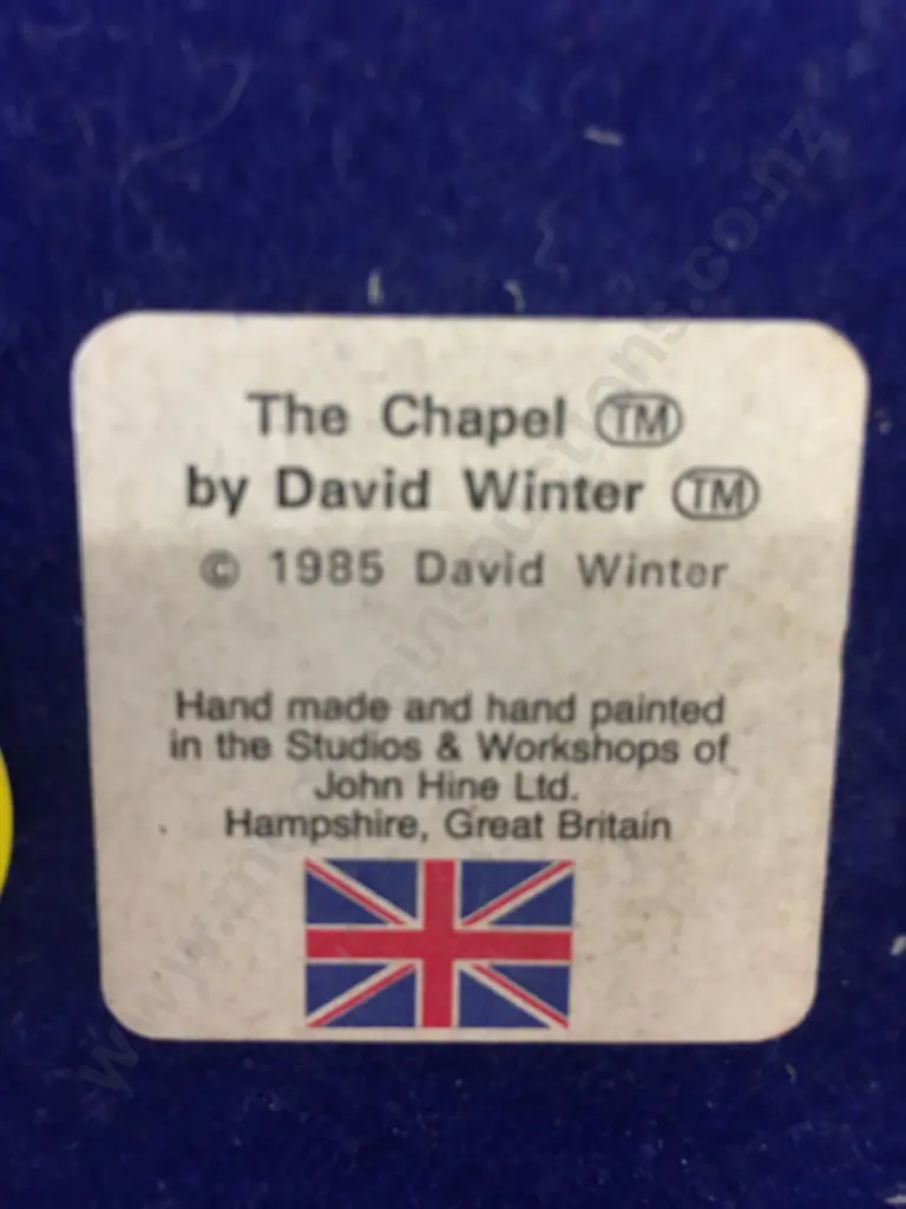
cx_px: 453
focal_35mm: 29
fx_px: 1012
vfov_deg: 61.7
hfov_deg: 48.2
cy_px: 604
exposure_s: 1/17
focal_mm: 4.15
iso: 80
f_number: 2.2
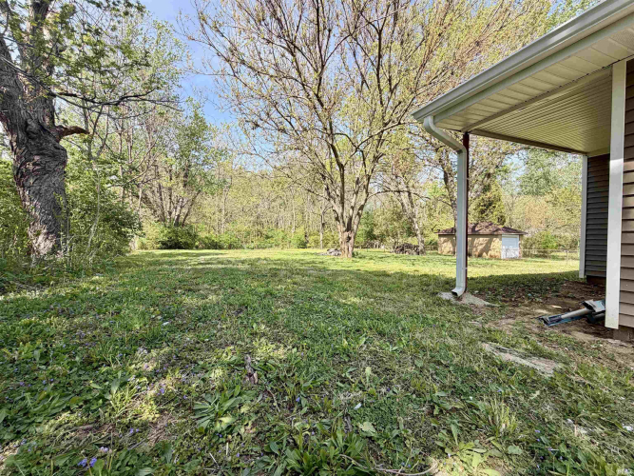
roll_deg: +0.4
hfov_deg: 102.1
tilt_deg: -0.8
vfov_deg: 85.7
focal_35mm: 14
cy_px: 238
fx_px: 256
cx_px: 317
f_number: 2.2
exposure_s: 1/502
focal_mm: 2.22
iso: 50
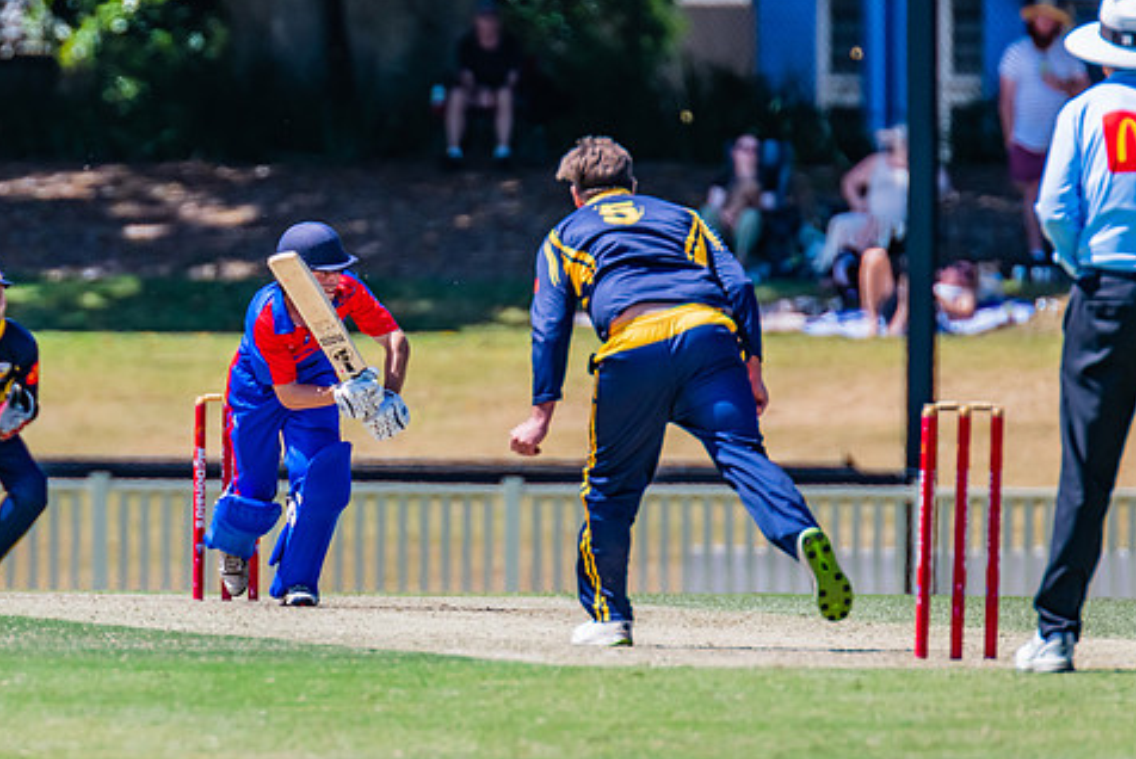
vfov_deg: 1.5
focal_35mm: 949
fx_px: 29963
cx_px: 266
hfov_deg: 2.2
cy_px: 280
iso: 640
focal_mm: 600
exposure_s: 1/2000
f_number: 6.3
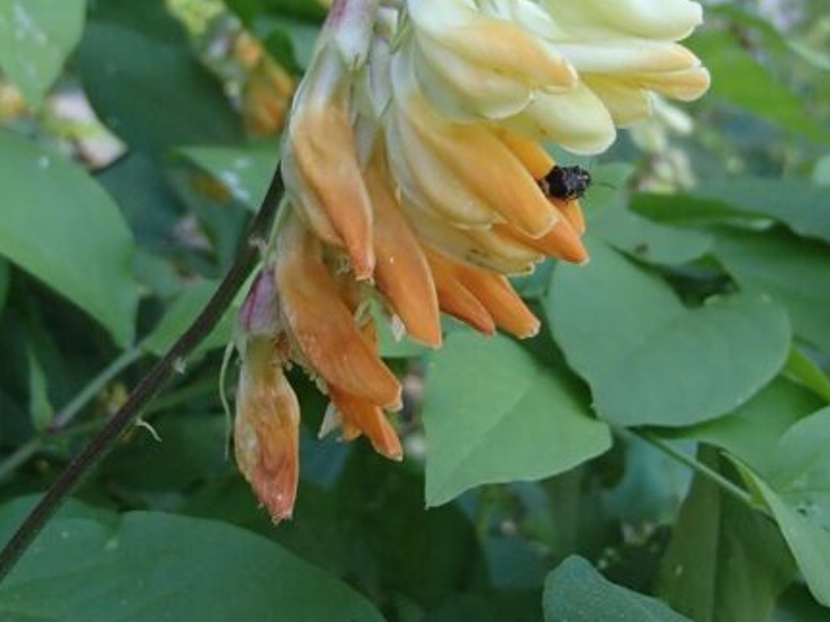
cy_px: 129
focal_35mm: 66
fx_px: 1582
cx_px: 424
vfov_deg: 22.0
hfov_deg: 29.4
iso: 250
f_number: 4.7
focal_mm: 6.64
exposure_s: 1/160
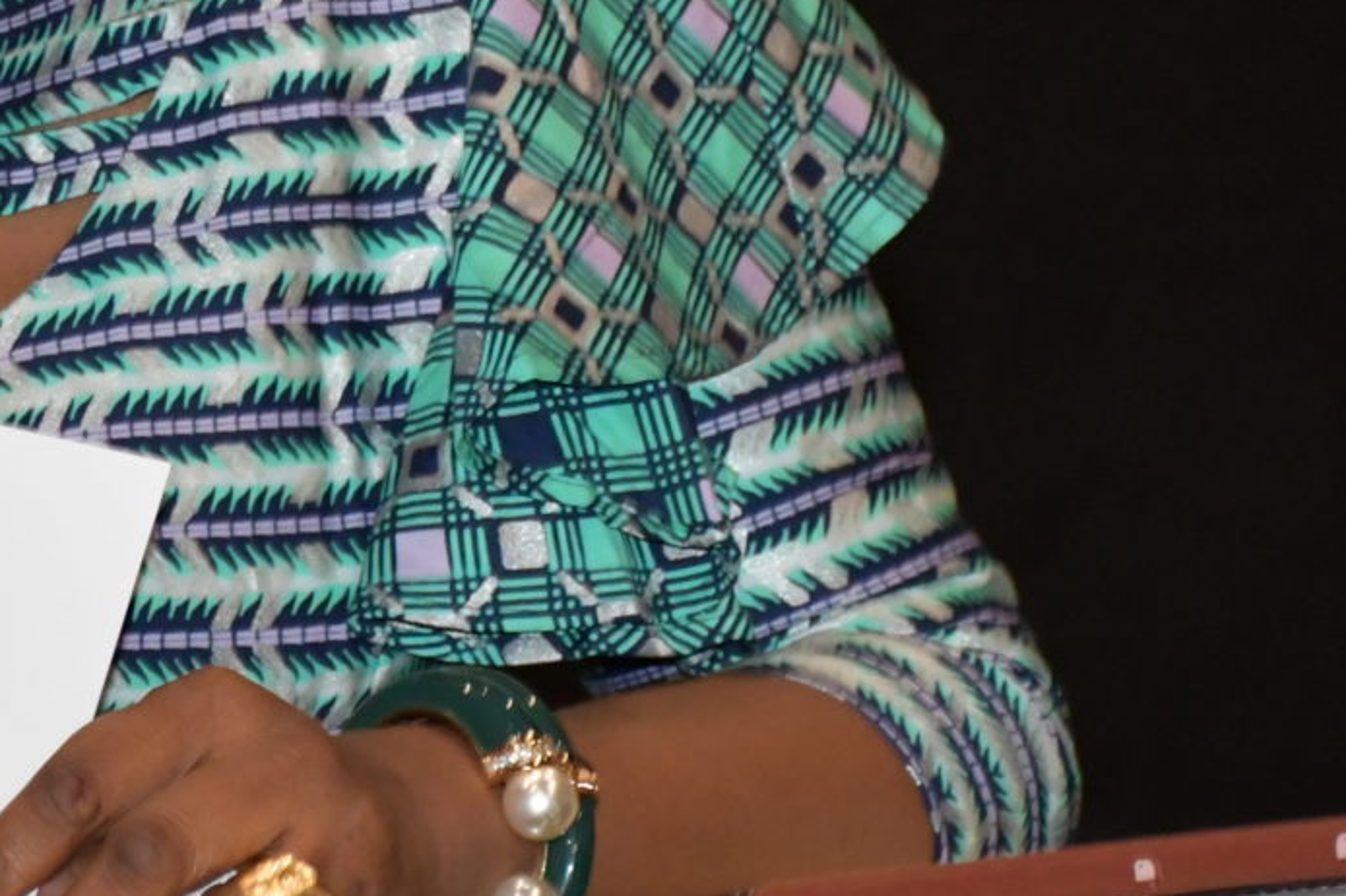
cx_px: -176
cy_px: -71
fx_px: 9268
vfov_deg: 5.5
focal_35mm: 248
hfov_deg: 8.2
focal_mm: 56
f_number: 4.8
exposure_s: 1/60
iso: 4000
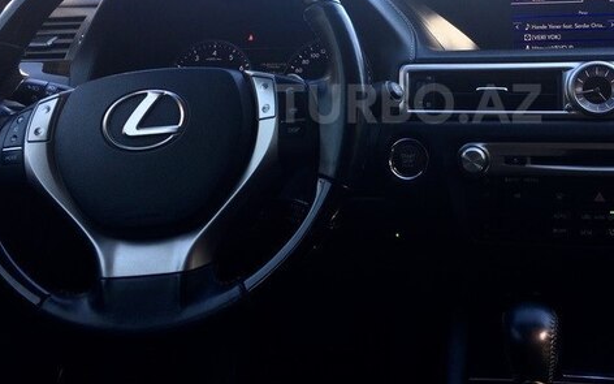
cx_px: 408
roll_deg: +2.4
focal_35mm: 43
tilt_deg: -9.5
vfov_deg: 29.5
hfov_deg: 45.5
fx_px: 720
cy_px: 103
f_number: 2.2
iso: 32
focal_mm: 4.15
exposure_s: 1/100
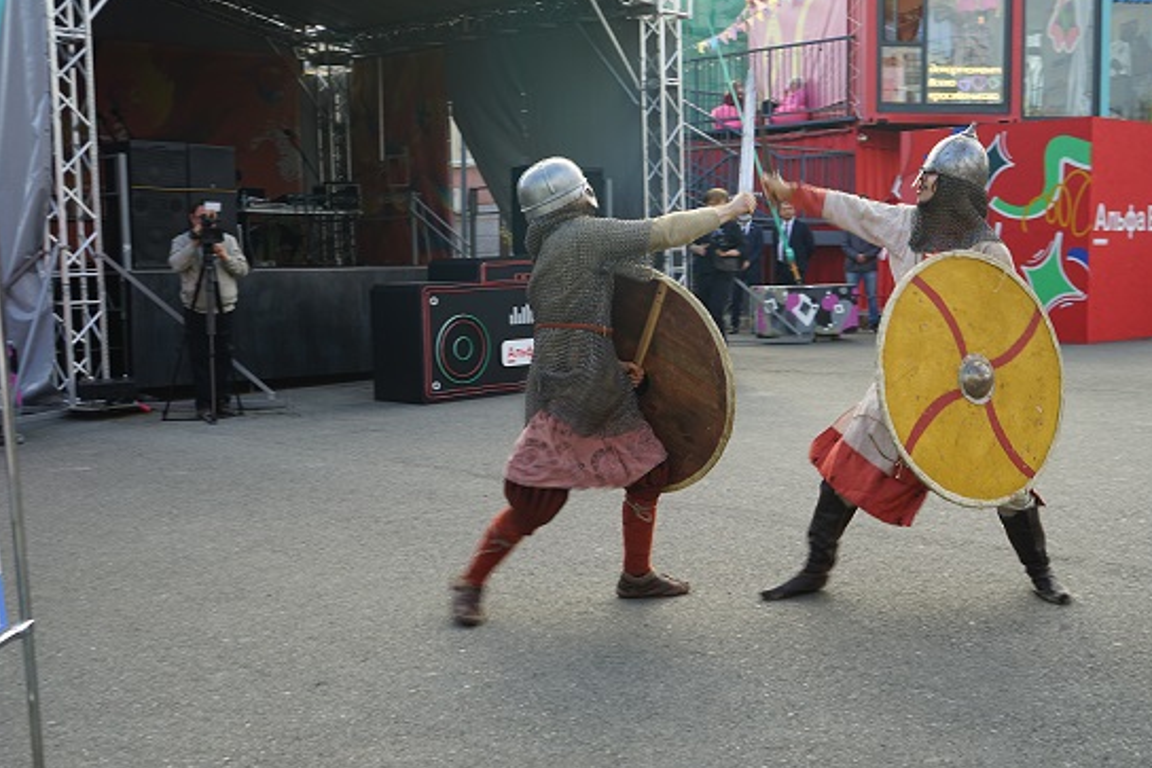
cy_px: 379
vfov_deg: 31.2
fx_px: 1376
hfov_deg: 45.4
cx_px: 597
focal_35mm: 43
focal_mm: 39
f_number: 6.3
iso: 100
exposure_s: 1/60
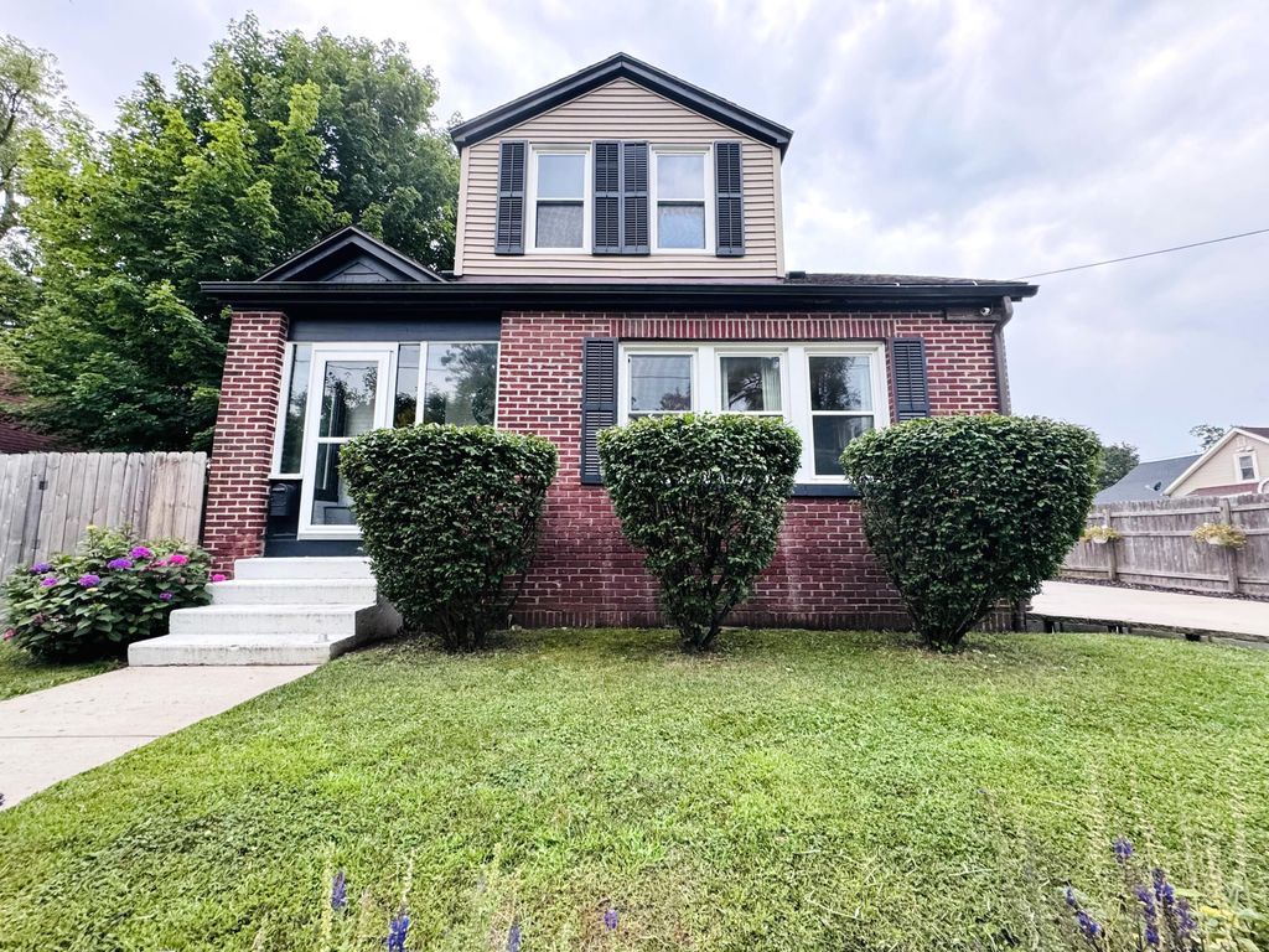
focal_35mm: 14
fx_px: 513
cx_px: 634
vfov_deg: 85.7
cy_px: 476
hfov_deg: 102.1
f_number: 2.2
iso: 320
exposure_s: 1/60
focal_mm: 2.22
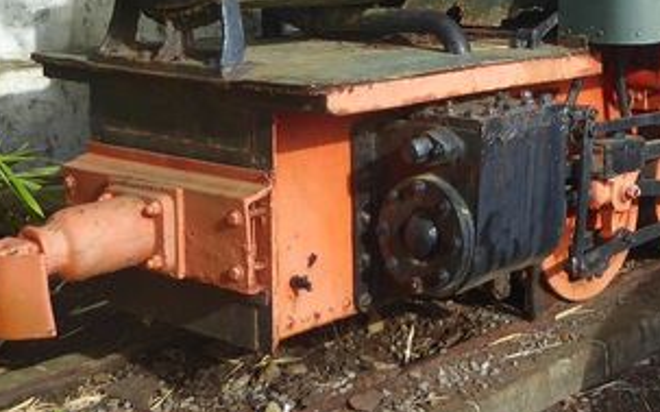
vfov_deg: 17.9
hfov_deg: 27.9
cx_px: 638
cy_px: -52
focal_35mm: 70
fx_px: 1258
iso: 80
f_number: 3.3
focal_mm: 4.3
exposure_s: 1/400
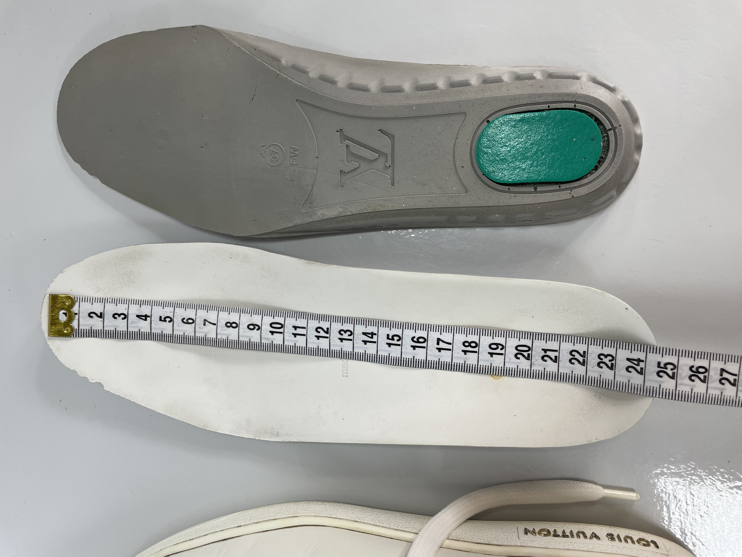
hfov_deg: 67.3
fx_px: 557
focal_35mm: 26
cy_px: 278
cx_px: 371
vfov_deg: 53.1
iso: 32
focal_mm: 4.2
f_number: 1.6
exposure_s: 1/183
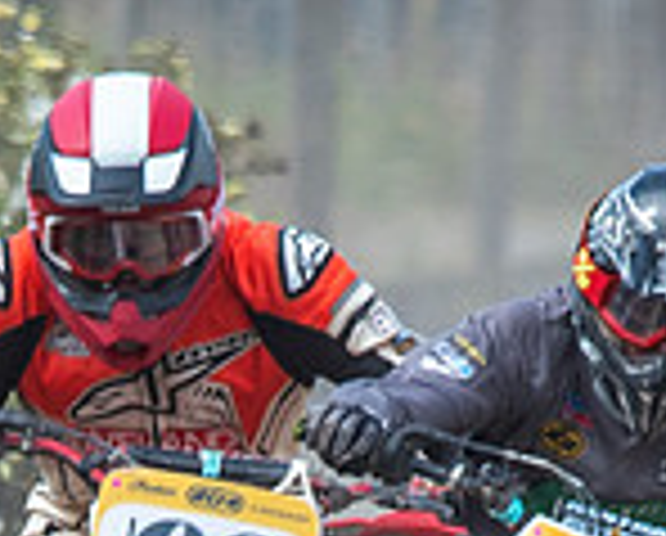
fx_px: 72463
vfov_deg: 0.4
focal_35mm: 3669
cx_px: 353
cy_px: 917
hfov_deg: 0.5
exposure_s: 1/320
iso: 100
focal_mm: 500
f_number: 8
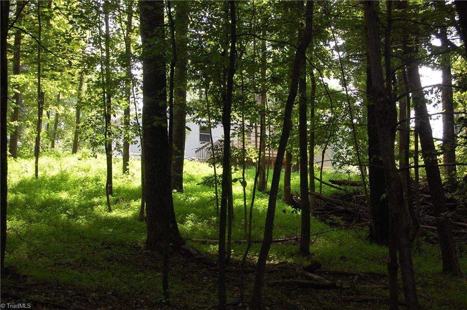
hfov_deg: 27.0
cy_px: 155
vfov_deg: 18.1
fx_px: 972
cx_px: 234
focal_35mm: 75
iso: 400
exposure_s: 1/80
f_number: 9
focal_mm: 50
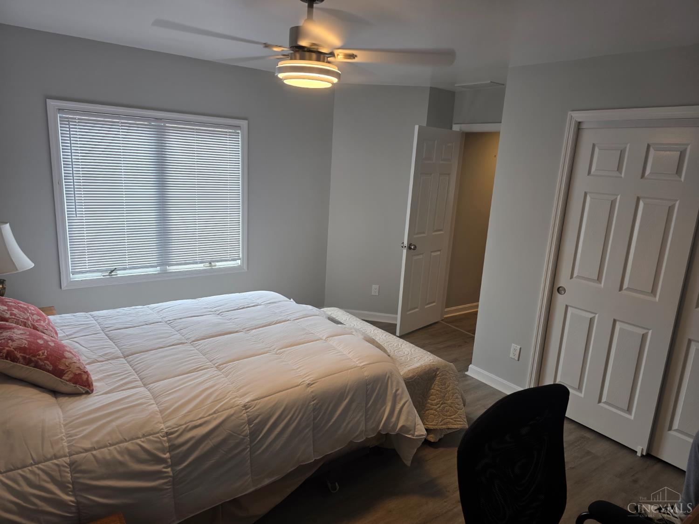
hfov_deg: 73.9
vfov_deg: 58.9
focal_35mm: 23
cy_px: 262
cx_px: 350
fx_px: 464
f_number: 1.7
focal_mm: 6.3
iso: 50
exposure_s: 1/52
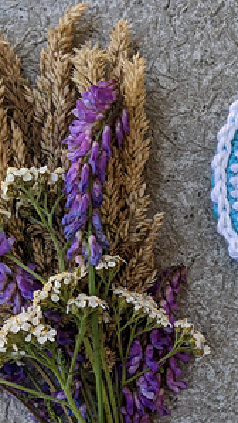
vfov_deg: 33.0
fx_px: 707
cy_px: 290
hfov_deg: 17.7
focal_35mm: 63
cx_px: 320
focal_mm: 4.44
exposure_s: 1/250
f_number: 1.8
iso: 51
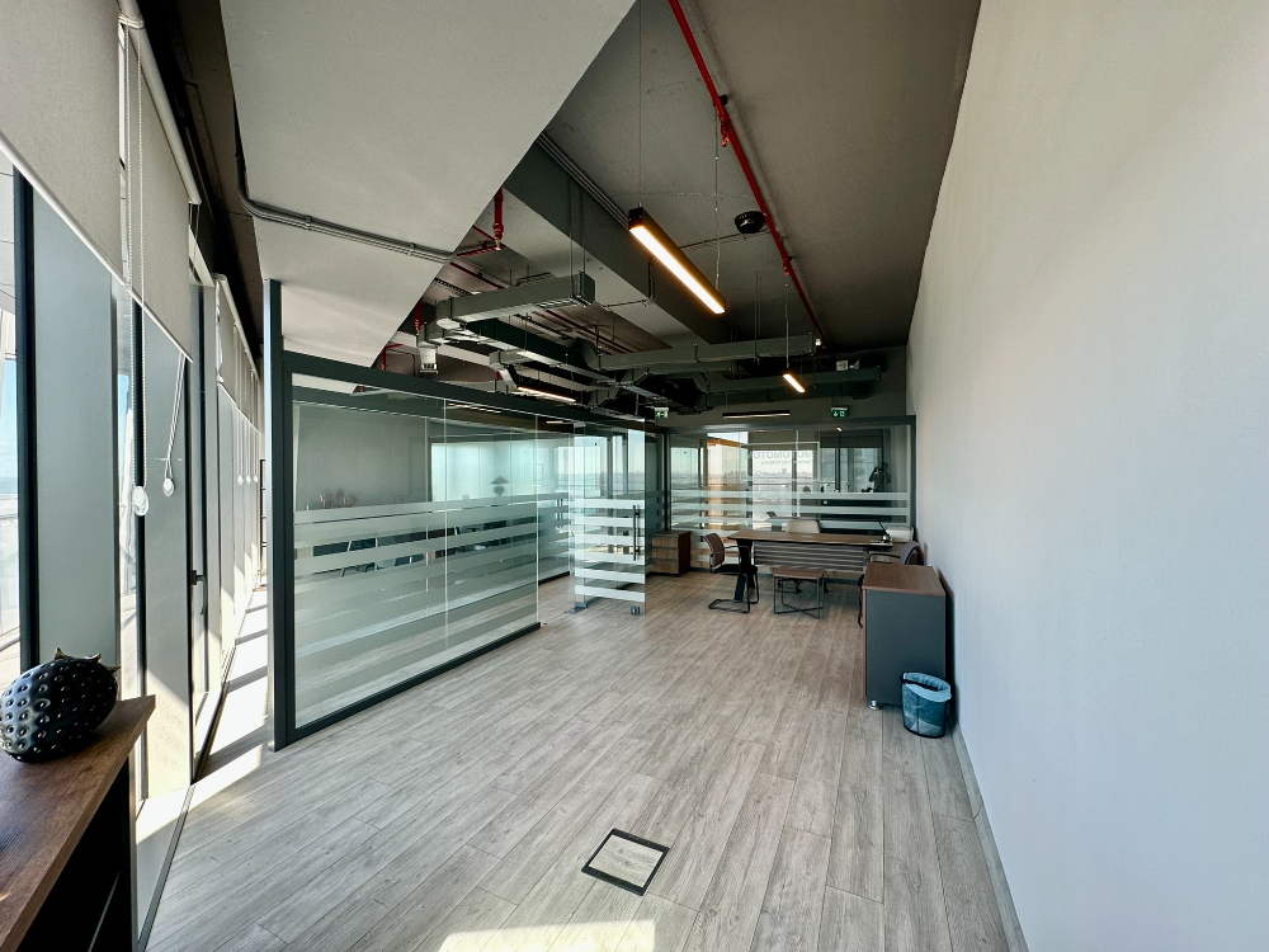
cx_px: 634
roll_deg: -0.2
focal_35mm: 14
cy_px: 476
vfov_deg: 85.7
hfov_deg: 102.1
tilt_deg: -0.4
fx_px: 513
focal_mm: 2.22
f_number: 2.2
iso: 80
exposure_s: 1/100
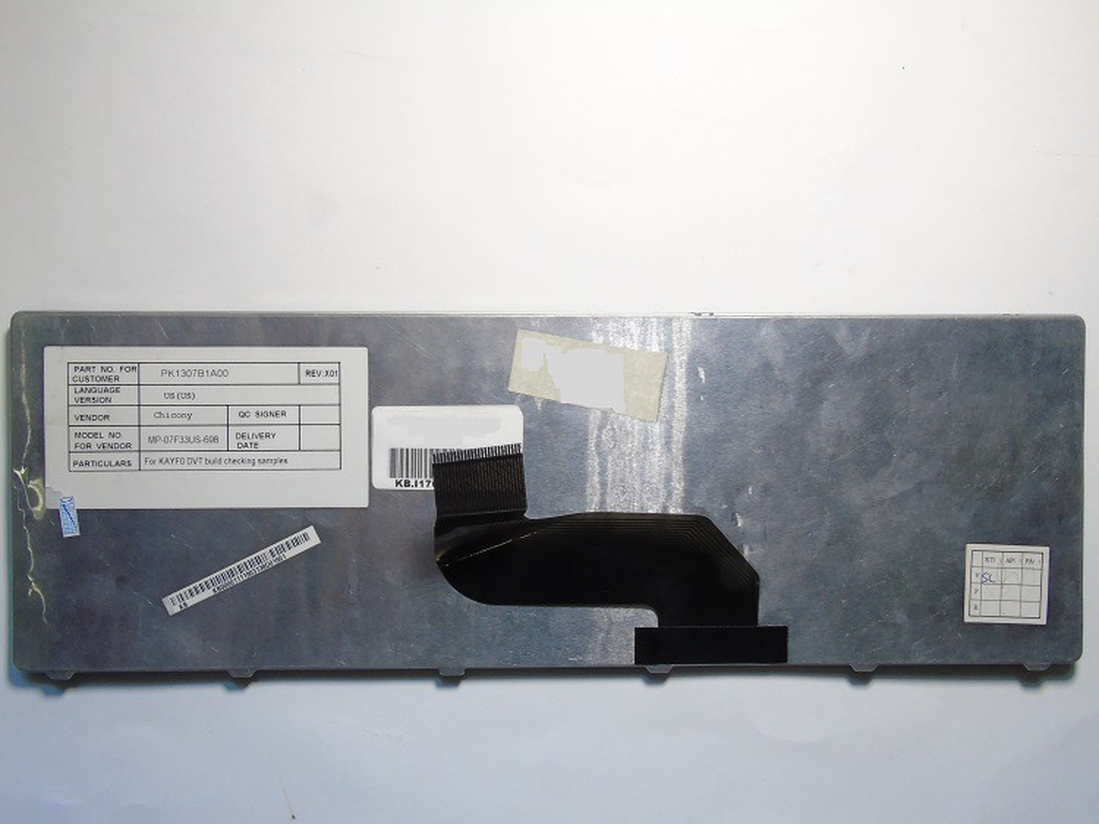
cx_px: 550
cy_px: 412
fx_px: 920
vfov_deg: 48.2
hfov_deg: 61.7
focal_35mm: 29
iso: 200
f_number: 6.4
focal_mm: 5.2
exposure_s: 1/13
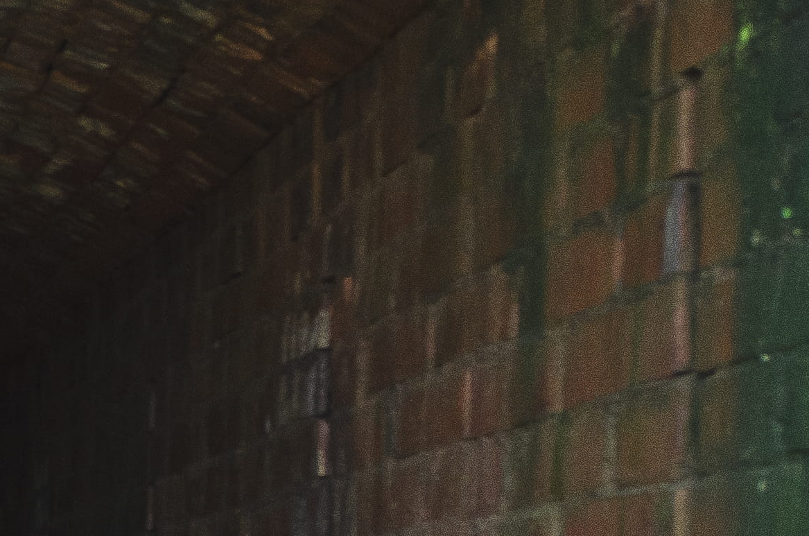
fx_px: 2557
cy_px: 664
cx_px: -381
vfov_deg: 11.7
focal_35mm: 114
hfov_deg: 16.5
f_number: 4.5
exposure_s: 1/200
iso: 1000
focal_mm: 18
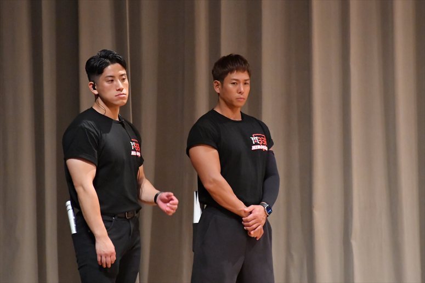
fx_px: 5310
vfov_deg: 3.1
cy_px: 142
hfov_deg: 4.6
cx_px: 212
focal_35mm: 450
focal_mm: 300
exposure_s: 1/400
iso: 11400
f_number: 5.6
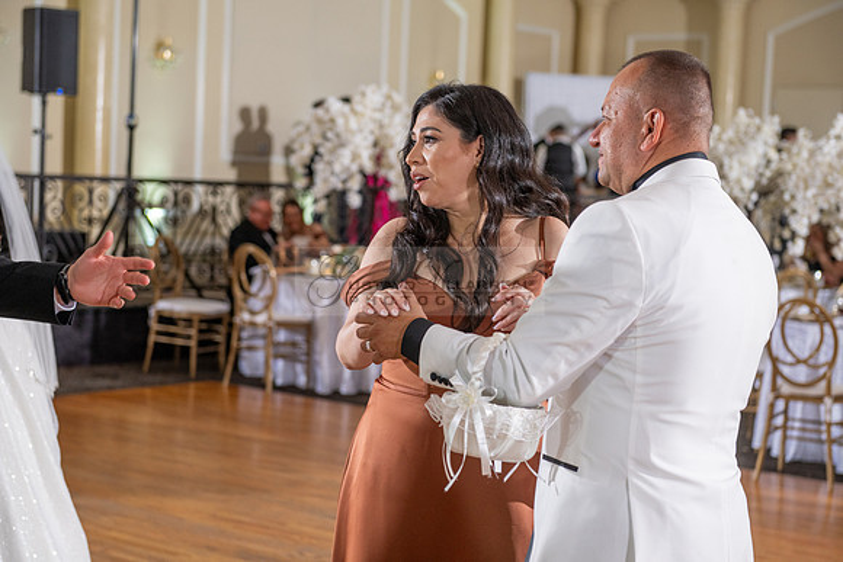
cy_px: 281
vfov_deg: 19.5
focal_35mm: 70
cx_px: 422
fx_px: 1639
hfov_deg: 28.8
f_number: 4
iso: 800
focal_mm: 70
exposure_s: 1/160
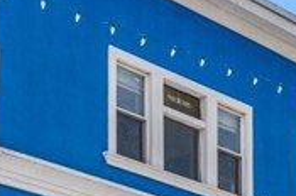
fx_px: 1223
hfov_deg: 13.3
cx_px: 391
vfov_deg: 8.1
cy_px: 545
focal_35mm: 149
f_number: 7.1
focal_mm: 24
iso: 160
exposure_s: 1/2000
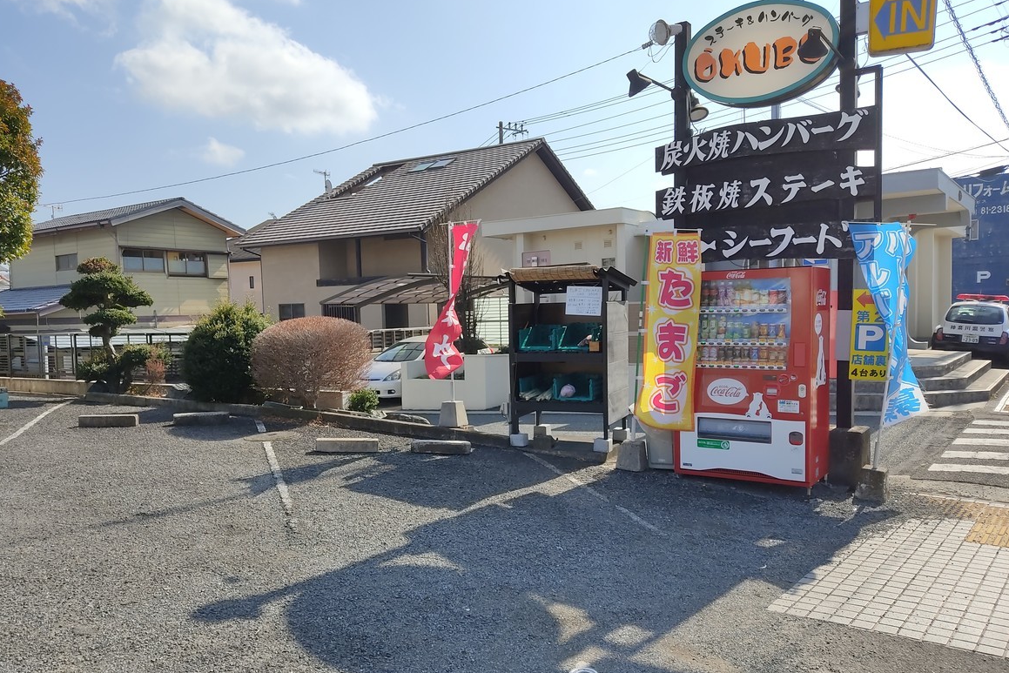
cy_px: 365
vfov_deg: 46.4
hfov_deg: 65.5
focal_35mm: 28
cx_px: 491
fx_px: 785
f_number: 1.79
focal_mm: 4.74
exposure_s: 1/1430
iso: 100
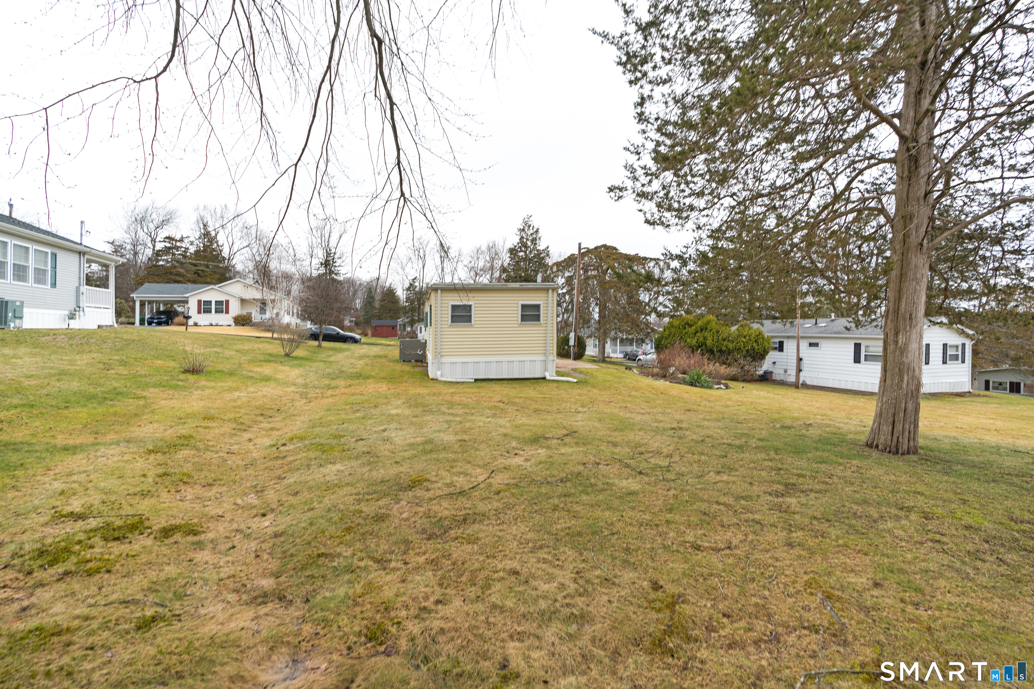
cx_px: 517
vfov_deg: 73.7
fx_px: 460
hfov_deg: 96.7
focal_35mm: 16
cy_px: 344
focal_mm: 16
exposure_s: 1/80
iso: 100
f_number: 4.5
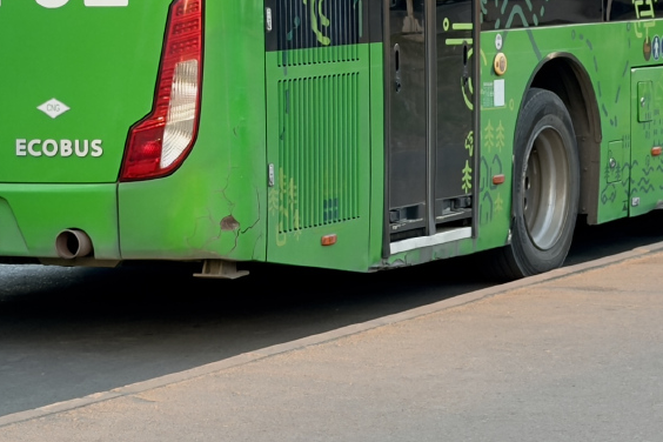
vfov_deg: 11.7
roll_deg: -0.5
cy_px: -75
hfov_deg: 17.8
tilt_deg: -3.3
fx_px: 2118
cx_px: 333
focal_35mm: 115
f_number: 1.78
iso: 50
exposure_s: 1/153
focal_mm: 6.76
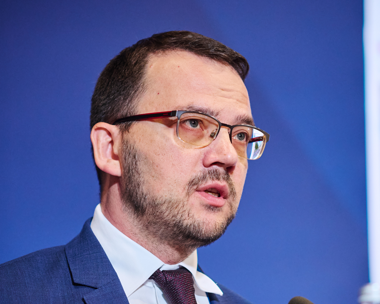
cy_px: 152
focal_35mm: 228
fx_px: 2564
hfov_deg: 8.5
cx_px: 214
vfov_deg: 6.8
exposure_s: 1/320
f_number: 3.5
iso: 2000
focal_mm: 135
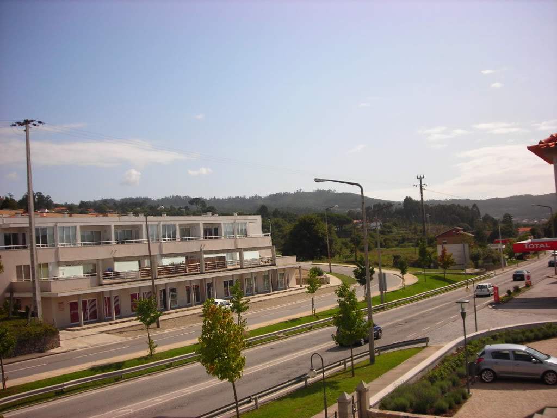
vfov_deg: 37.7
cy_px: 209
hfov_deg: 49.0
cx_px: 278
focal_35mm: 38
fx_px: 611
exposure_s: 1/286
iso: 50
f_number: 6.4
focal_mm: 6.3
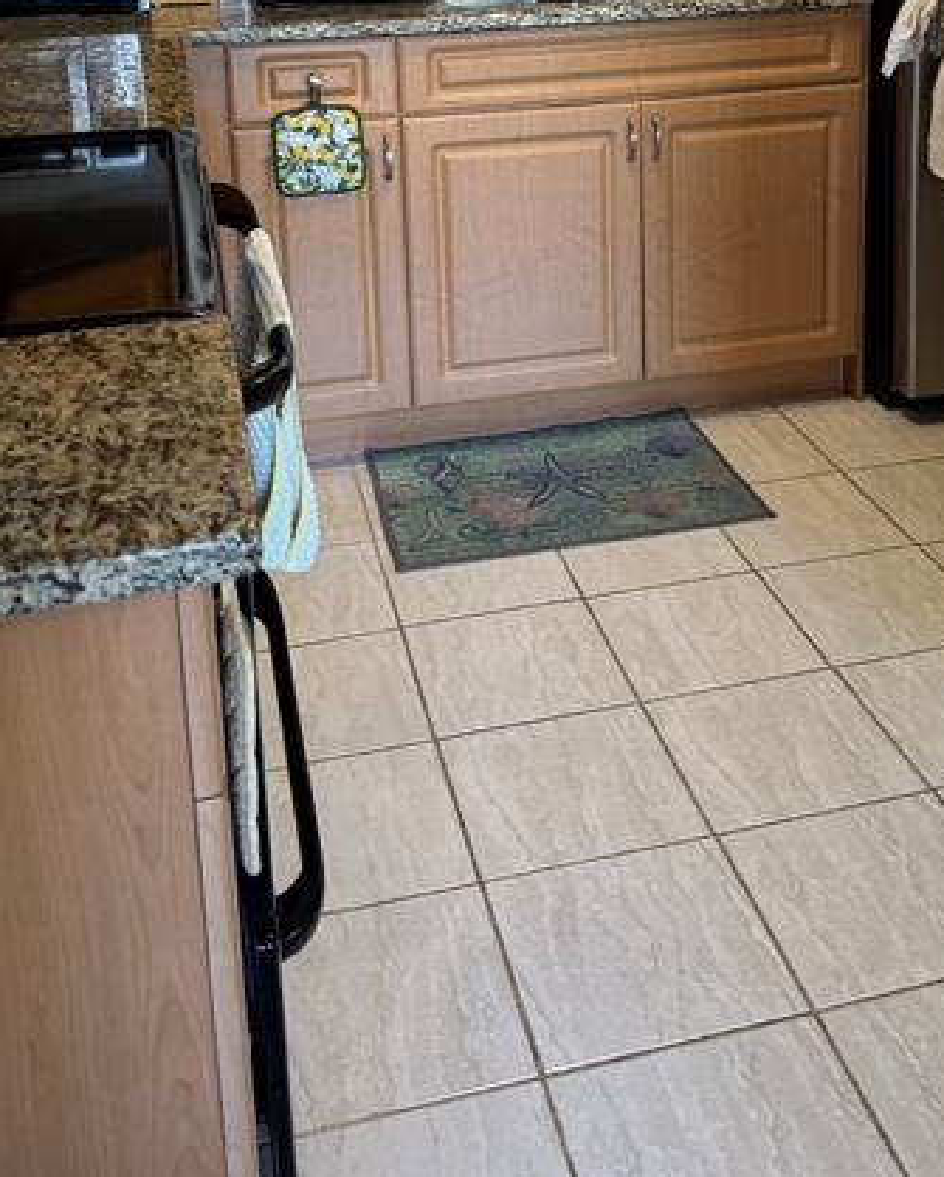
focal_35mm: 43
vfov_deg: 40.2
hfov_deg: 34.8
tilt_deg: -12.6
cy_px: 155
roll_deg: +1.5
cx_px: 580
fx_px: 1500
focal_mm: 6.76
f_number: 1.78
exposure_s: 1/60
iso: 200
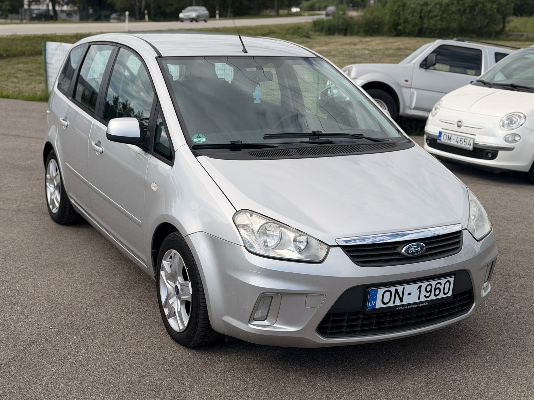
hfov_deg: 39.7
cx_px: 267
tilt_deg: -14.3
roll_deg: +1.1
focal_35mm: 48
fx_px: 740
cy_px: 200
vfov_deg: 30.3
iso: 64
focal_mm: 6.76
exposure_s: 1/4329
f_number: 1.78
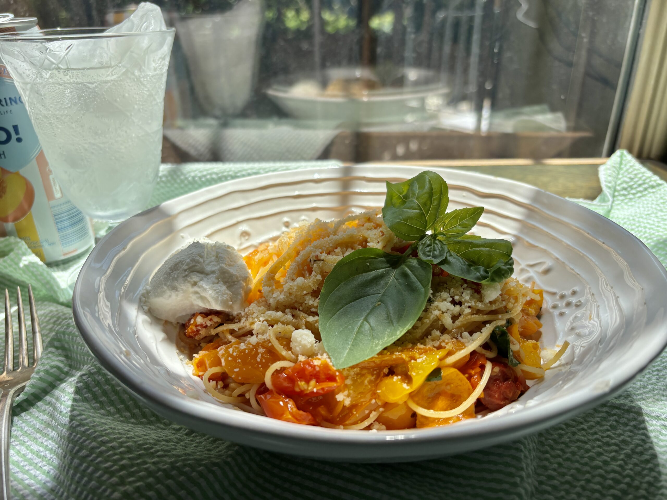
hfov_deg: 67.3
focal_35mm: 26
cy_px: 250
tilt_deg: -25.8
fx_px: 501
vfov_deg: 53.1
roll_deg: +1.8
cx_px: 334
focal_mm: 5.96
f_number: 1.6
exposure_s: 1/1295
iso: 50
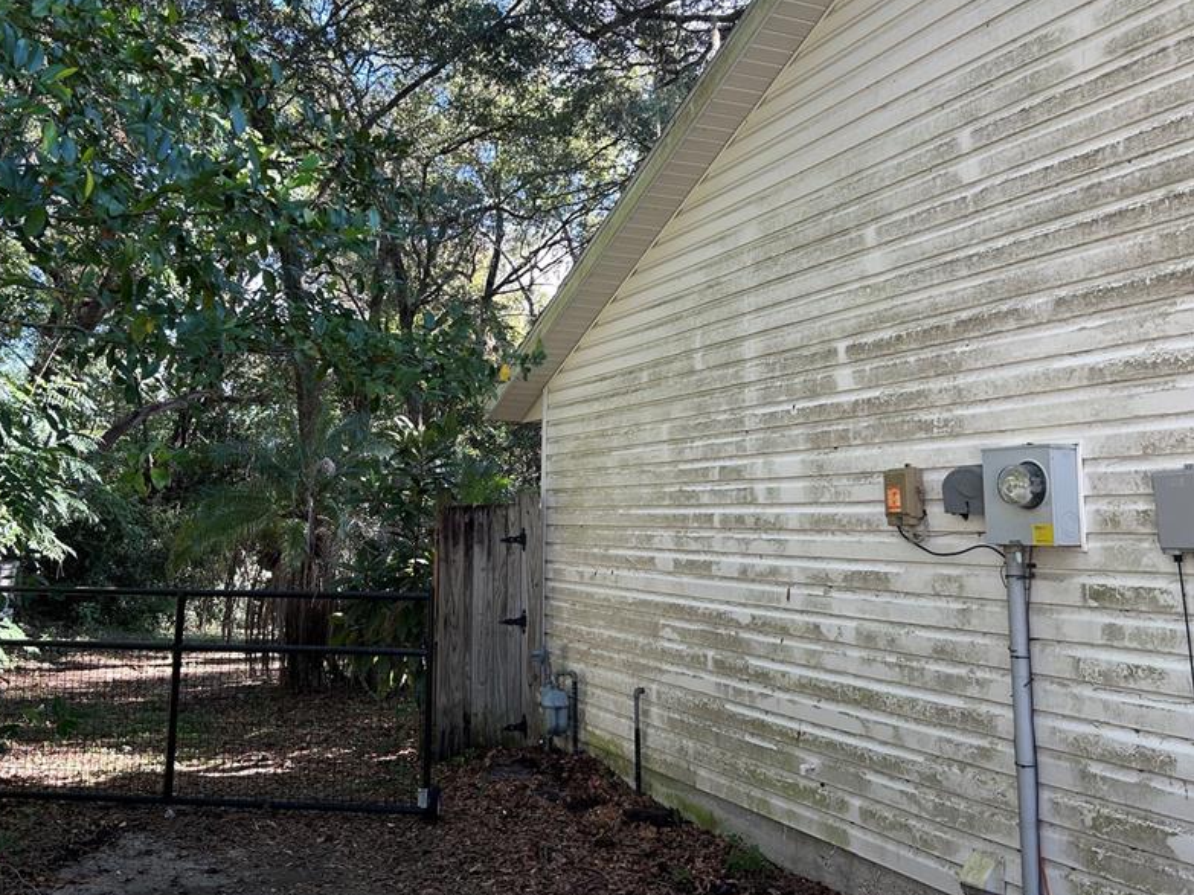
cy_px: 332
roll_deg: -0.5
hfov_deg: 53.7
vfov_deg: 41.5
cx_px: 493
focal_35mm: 34
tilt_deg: +9.2
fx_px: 1173
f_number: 1.5
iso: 40
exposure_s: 1/154
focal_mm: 5.7
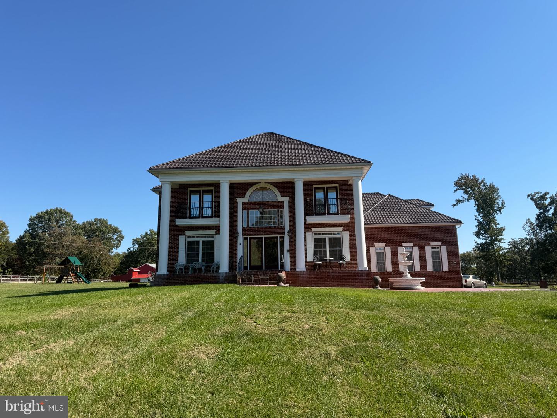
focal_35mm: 24
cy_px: 209
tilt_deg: +10.6
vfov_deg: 56.8
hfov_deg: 71.6
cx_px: 278
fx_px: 386
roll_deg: +0.4
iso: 80
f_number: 1.78
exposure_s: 1/3953
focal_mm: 6.76
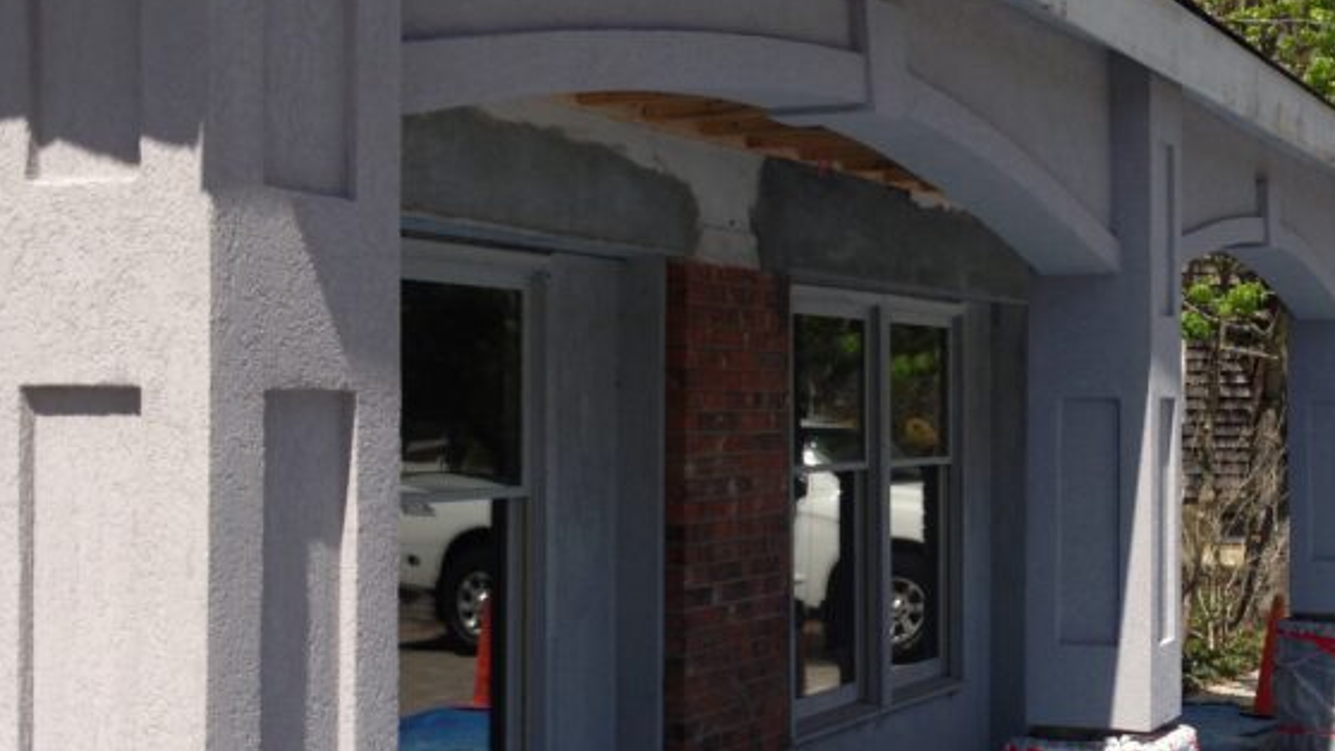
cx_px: 895
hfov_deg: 31.6
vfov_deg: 18.3
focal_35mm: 66
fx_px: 2337
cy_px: 352
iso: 50
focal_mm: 4.13
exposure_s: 1/1550
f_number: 2.4
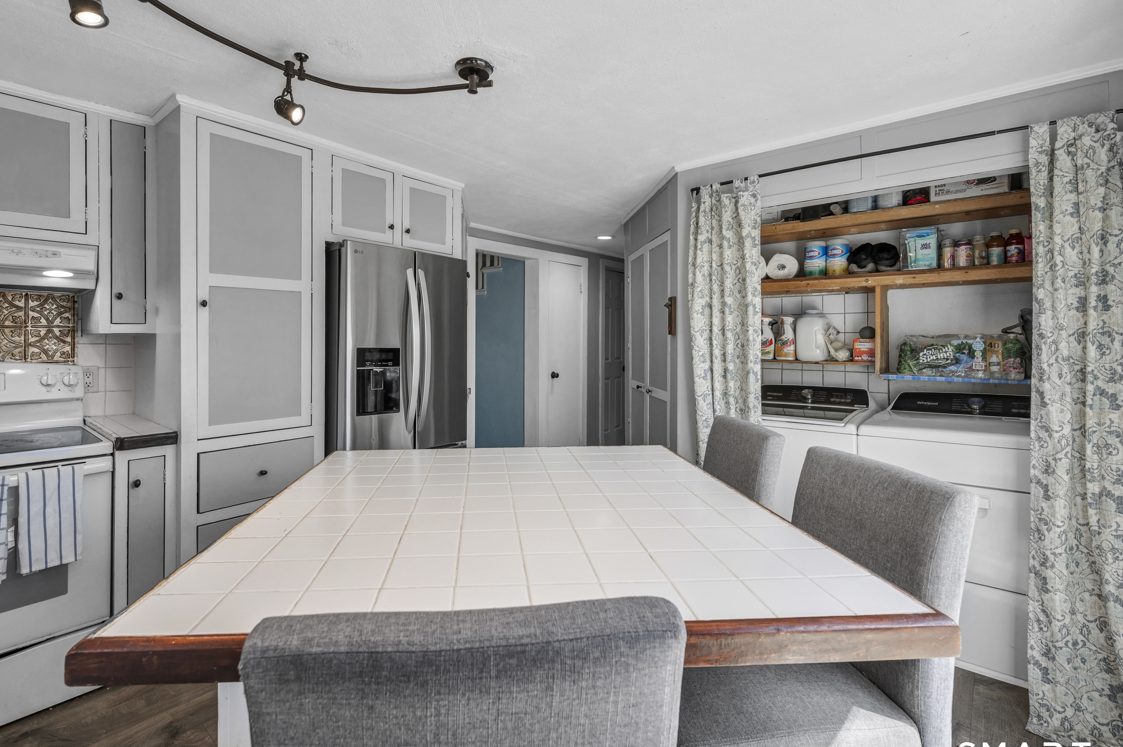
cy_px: 349
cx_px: 507
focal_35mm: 16
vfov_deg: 73.6
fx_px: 499
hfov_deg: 96.5
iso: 320
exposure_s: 1/125
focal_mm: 14
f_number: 7.1
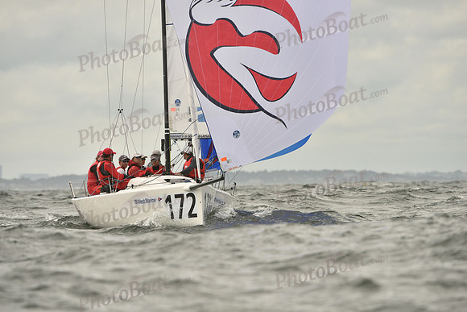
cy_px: 156
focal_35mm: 400
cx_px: 234
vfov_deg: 3.4
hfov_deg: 5.2
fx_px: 5190
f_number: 8
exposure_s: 1/1250
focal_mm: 400
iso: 320
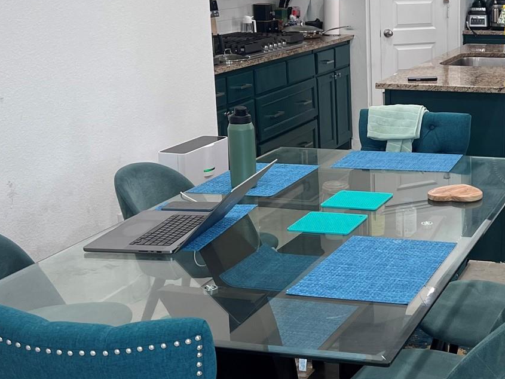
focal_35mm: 63
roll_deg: -0.2
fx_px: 919
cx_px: 461
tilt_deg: -11.3
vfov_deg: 23.2
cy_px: 135
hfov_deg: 29.4
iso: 100
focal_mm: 5.7
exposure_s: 1/120
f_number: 1.5
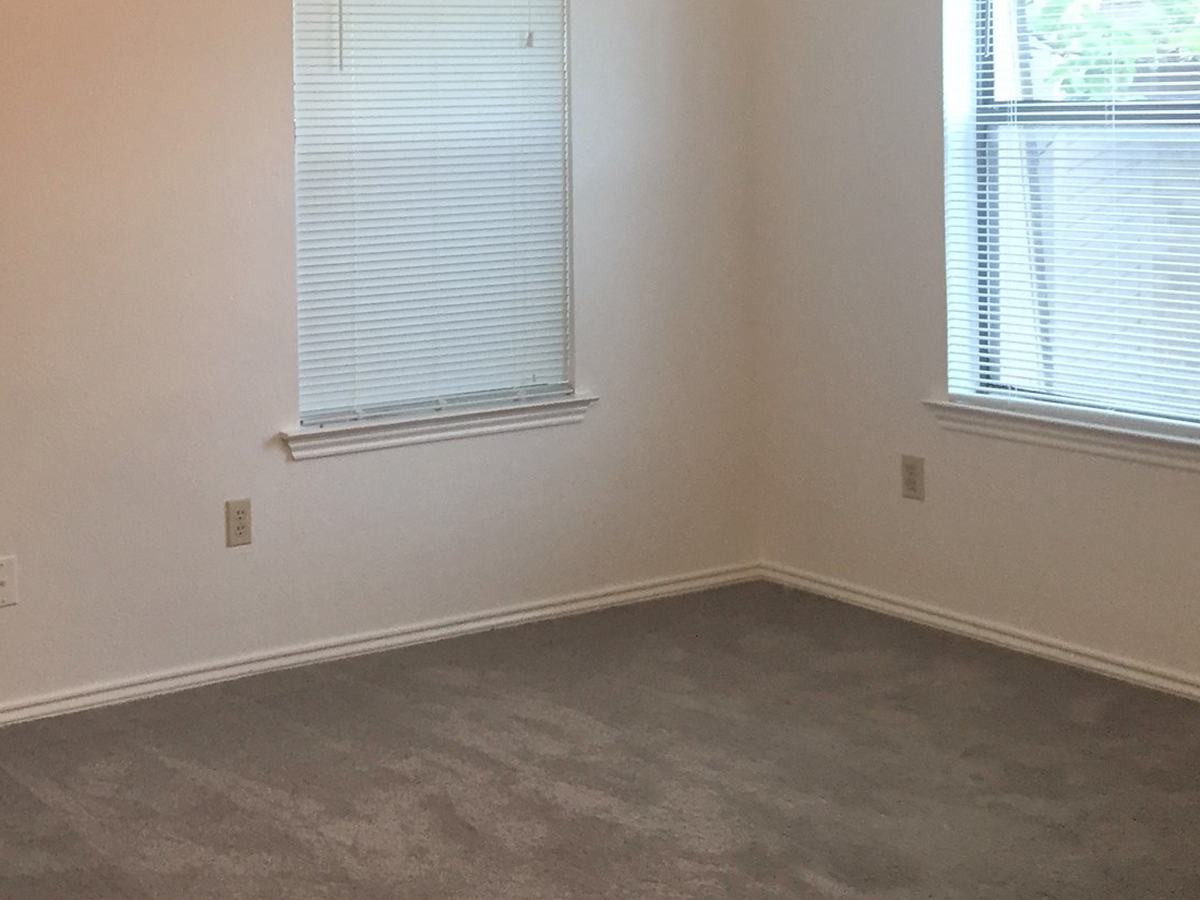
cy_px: 175
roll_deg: +0.8
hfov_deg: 34.3
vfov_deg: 26.5
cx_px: 221
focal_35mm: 54
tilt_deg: -0.2
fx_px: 1872
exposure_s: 1/30
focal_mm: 4.15
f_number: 2.2
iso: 50
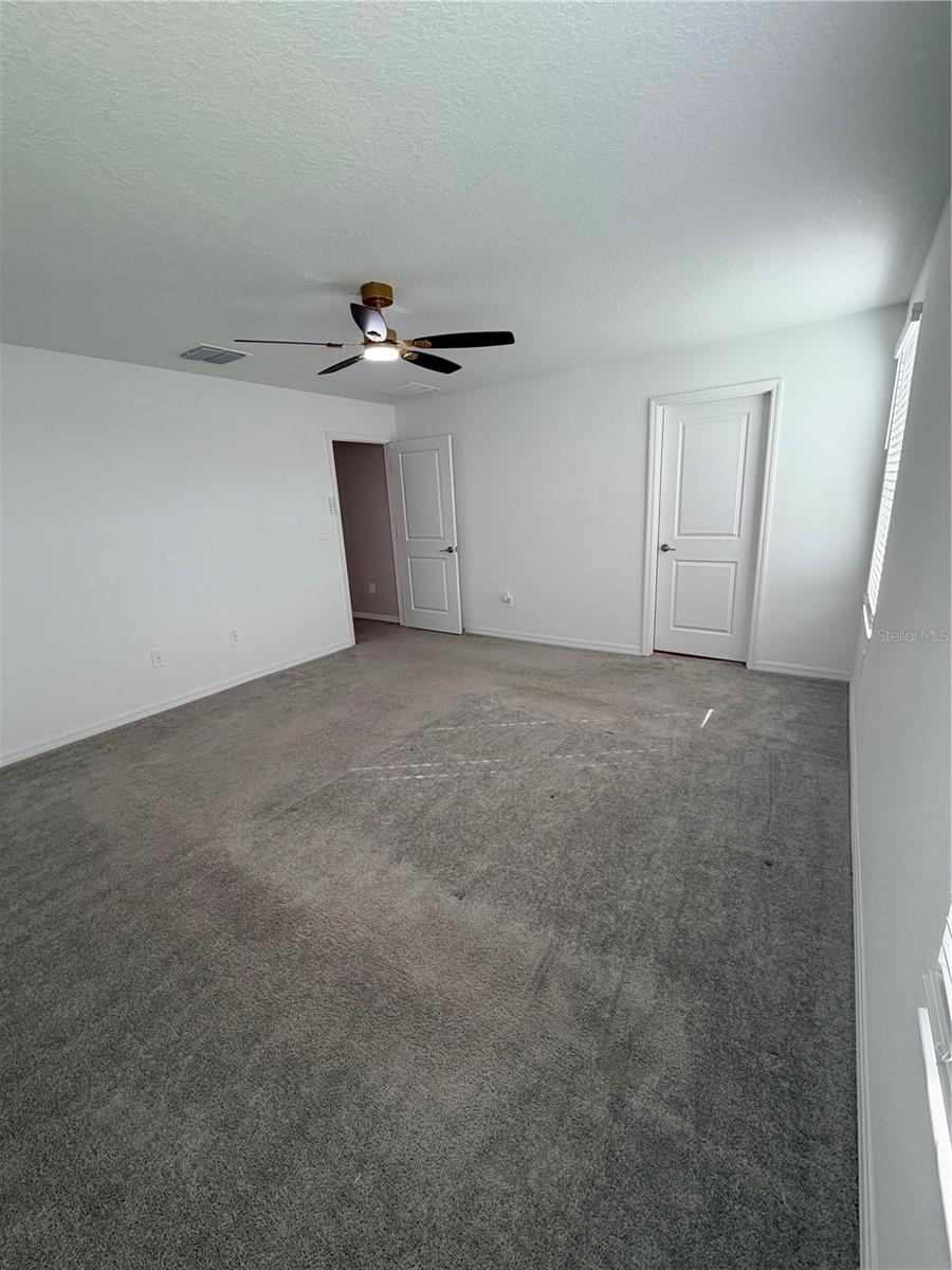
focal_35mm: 14
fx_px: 513
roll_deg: +2.7
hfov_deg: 85.7
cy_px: 635
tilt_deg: -15.2
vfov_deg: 102.1
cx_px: 476
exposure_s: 1/121
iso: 80
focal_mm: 2.22
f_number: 2.2
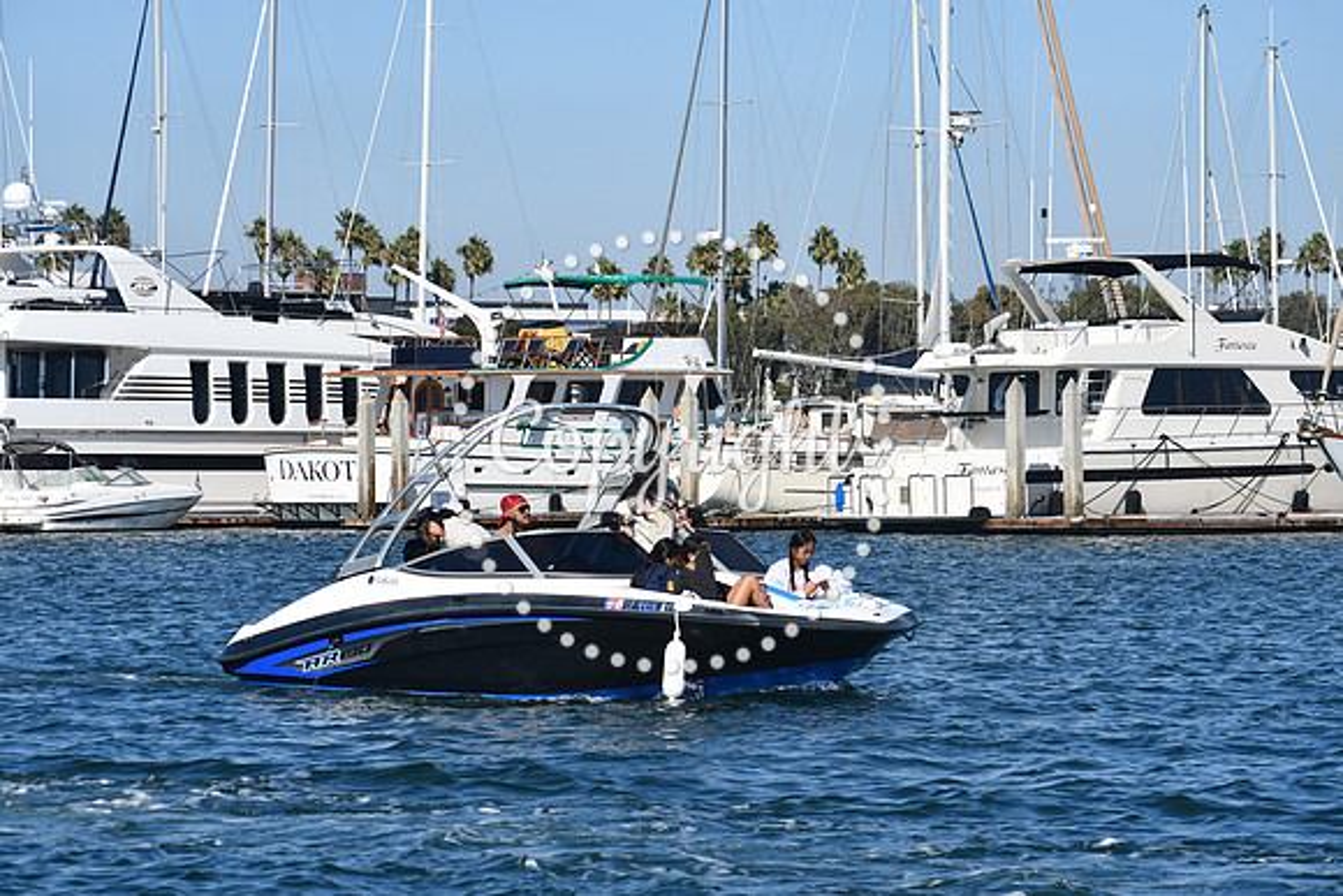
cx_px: 672
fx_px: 5858
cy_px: 448
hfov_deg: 13.1
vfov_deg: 8.7
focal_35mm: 157
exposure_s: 1/400
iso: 100
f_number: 10
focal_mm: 105
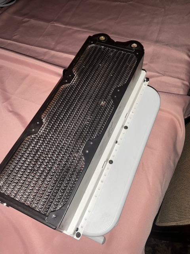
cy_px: 127
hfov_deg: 49.7
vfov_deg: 63.4
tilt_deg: -60.5
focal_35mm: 28
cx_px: 95
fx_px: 205
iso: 20
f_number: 1.8
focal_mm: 3
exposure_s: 1/40
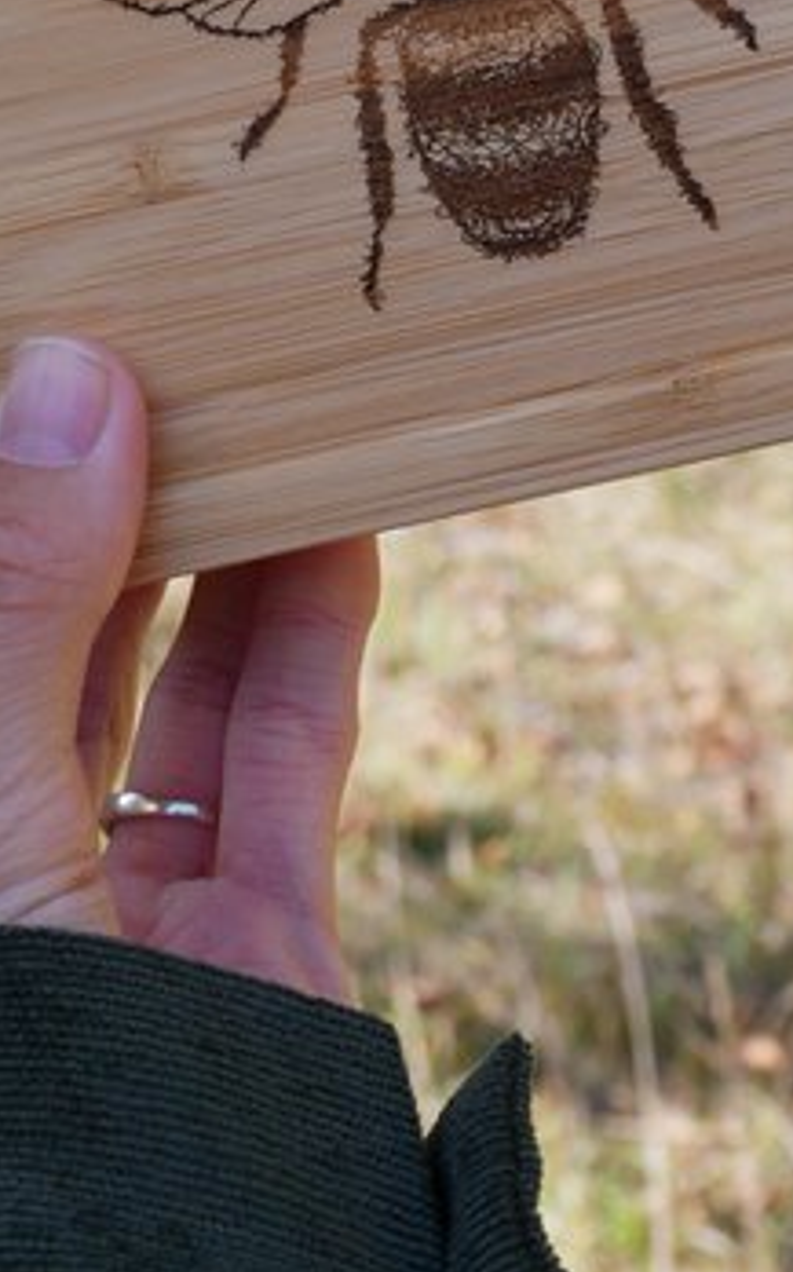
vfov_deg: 24.8
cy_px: 409
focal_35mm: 83
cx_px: 444
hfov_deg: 15.7
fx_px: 2875
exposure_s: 1/160
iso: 200
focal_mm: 17
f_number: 5.6
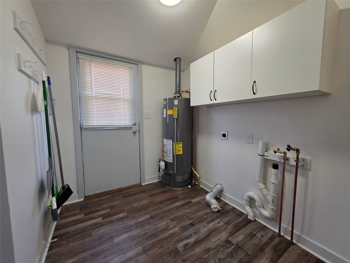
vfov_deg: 89.9
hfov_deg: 106.2
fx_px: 131
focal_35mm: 13
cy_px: 132
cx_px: 175
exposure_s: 1/120
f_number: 1.9
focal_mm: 2.2
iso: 250
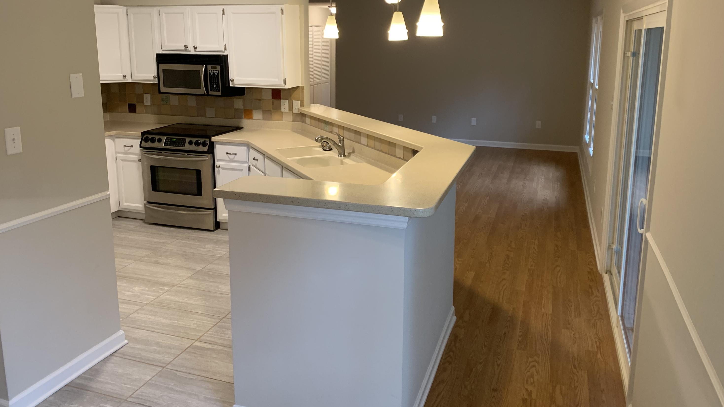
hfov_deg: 66.1
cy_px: 150
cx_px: 366
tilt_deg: -10.1
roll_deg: +0.1
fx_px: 557
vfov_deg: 39.9
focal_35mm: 29
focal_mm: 4.25
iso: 125
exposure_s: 1/60
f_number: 1.8
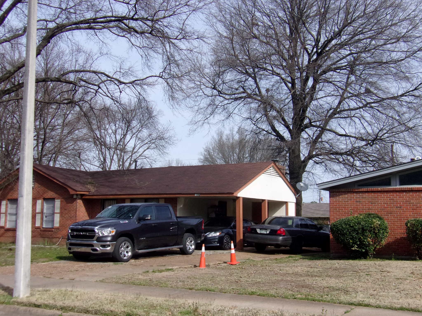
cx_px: 211
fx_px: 512
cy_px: 158
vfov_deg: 34.3
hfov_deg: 44.8
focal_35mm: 42
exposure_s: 1/150
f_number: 13.1
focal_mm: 7.6
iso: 200
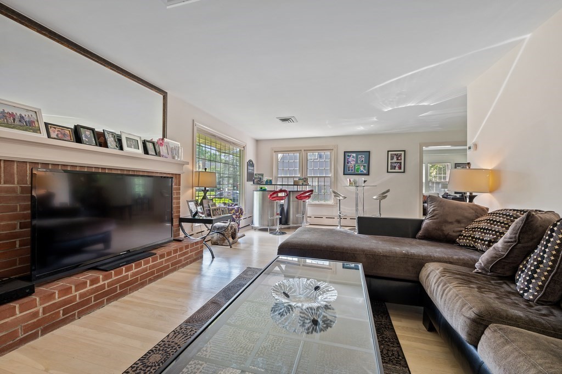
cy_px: 187
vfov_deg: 81.1
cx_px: 281
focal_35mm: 14
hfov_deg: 104.3
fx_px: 218
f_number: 8
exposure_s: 1/1000
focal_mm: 14
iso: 1250
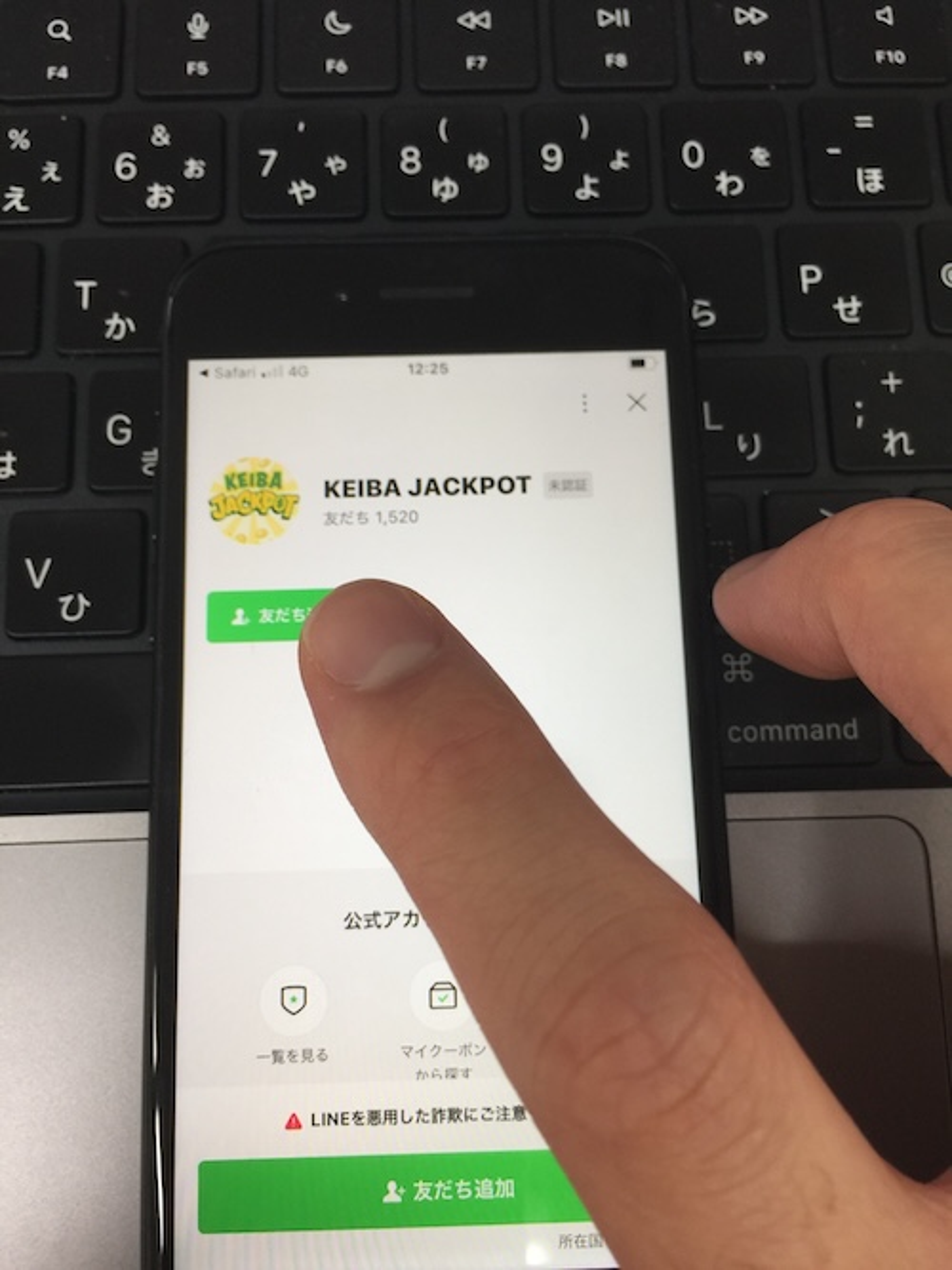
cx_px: 476
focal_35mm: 29
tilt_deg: -68.6
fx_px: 1064
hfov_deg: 48.2
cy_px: 635
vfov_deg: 61.7
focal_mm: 4.15
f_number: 2.2
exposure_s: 1/40
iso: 32
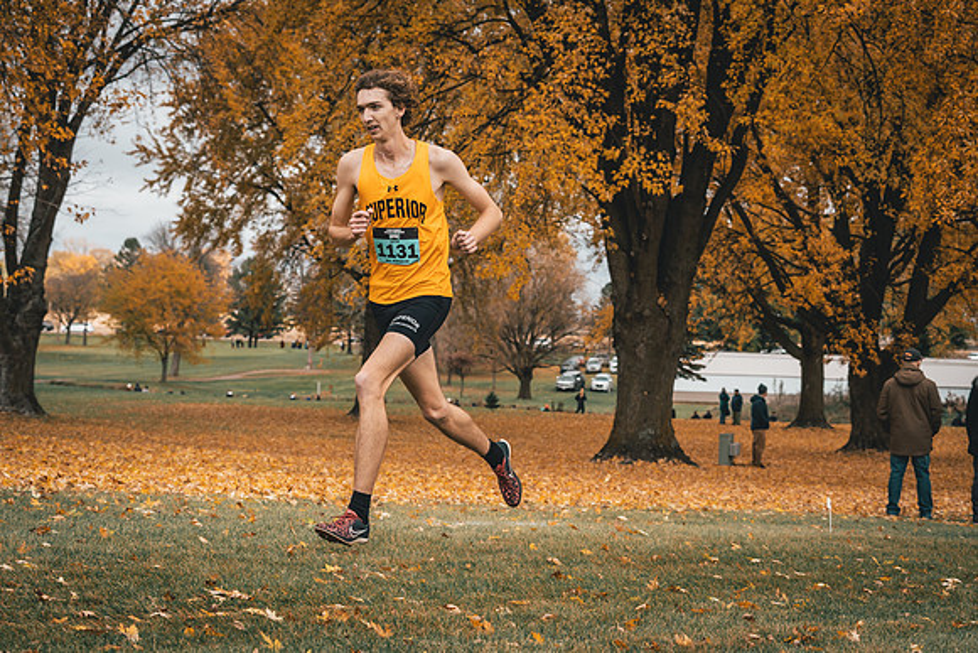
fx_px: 2095
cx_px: 489
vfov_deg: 17.7
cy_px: 326
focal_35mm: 77
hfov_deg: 26.3
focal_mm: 68
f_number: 6.3
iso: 400
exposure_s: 1/800
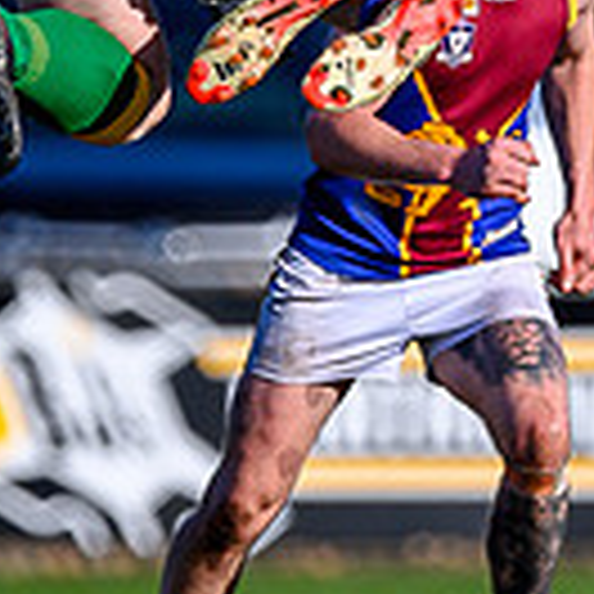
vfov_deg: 0.6
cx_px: 526
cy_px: -252
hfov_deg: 0.6
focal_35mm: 3098
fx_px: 60145
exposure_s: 1/2000
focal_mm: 500
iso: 140
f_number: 4
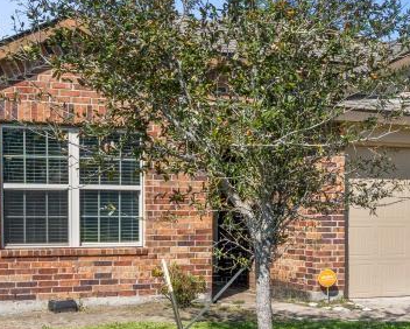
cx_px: 273
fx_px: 771
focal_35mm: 63
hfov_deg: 29.6
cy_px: 159
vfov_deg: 24.1
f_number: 10
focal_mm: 27.2
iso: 1250
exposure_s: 1/4000
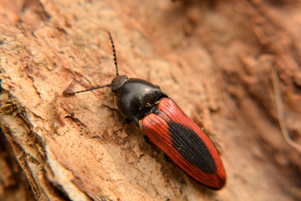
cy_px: 100
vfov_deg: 16.6
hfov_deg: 24.6
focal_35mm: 82
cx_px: 150
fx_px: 690
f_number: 8
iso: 250
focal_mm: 55
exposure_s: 1/200
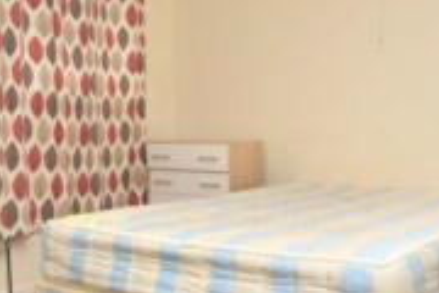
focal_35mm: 71
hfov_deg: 28.5
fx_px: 863
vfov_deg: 19.2
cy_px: 140
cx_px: 248
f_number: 5
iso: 800
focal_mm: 13
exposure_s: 1/60
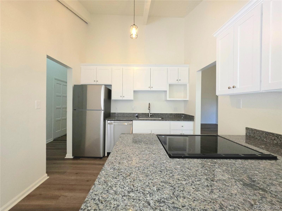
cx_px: 141
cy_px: 106
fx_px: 106
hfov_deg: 106.2
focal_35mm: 13
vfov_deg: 89.9
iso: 200
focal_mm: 2.2
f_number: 1.9
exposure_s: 1/60.2
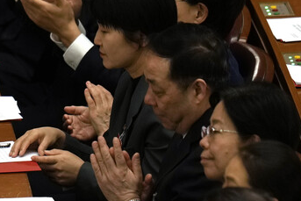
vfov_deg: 0.7
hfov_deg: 1.1
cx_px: 39
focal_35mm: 1866
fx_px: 15608
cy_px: 86
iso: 800
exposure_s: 1/320
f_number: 2.8
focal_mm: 400
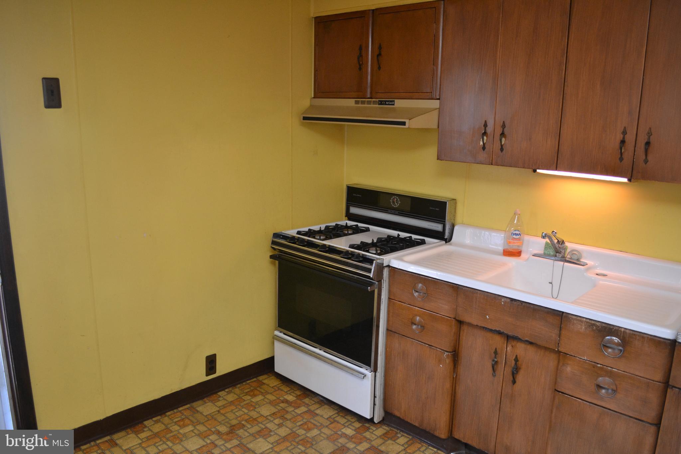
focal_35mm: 27
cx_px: 340
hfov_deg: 67.4
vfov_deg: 47.9
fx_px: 511
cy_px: 227
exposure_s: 1/60
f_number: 3.5
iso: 720
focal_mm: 18
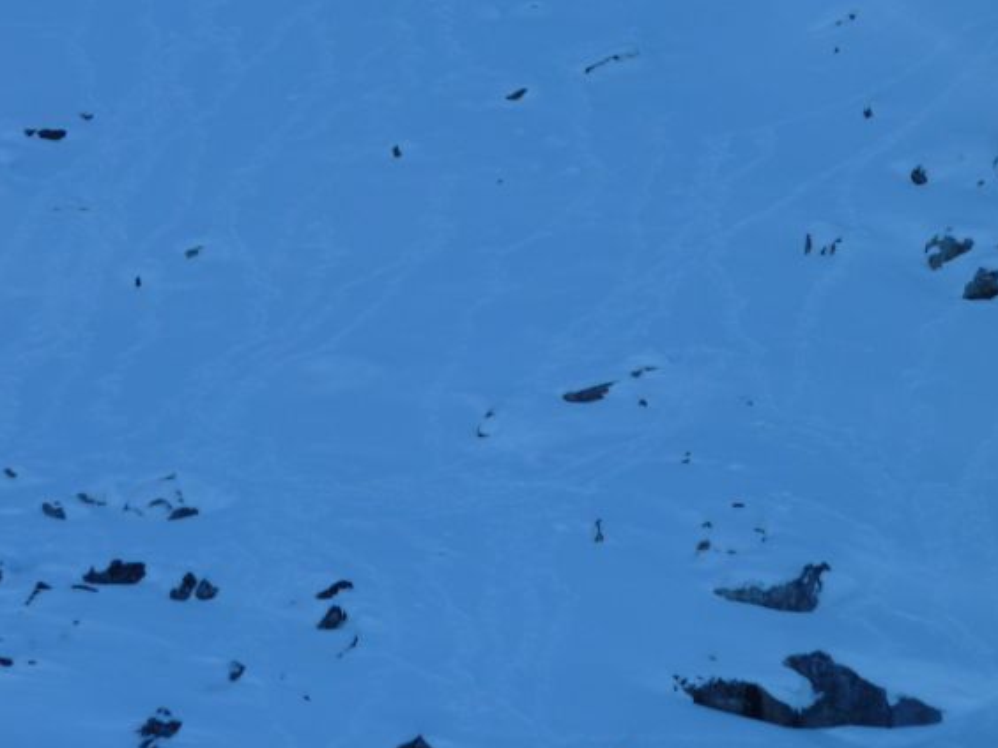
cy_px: 331
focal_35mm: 298
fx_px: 8592
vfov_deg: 5.0
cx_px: 495
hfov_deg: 6.6
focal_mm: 34.4
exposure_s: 1/400
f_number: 5
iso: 80
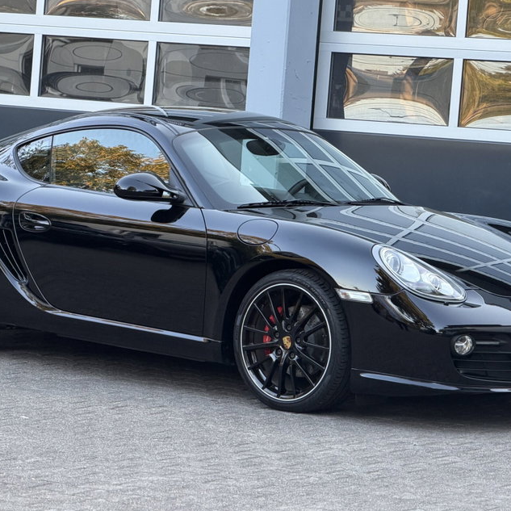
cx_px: 263
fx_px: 2388
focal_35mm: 143
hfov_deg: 12.2
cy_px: 224
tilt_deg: -2.0
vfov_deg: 12.2
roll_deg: -4.6
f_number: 2.8
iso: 200
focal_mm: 16.89
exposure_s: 1/121
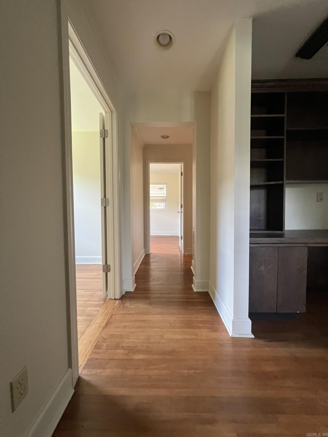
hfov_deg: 89.9
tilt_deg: -2.8
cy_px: 218
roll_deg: +1.2
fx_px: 164
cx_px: 164
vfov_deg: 106.2
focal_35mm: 13
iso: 250
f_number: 1.8
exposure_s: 1/60
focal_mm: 1.57
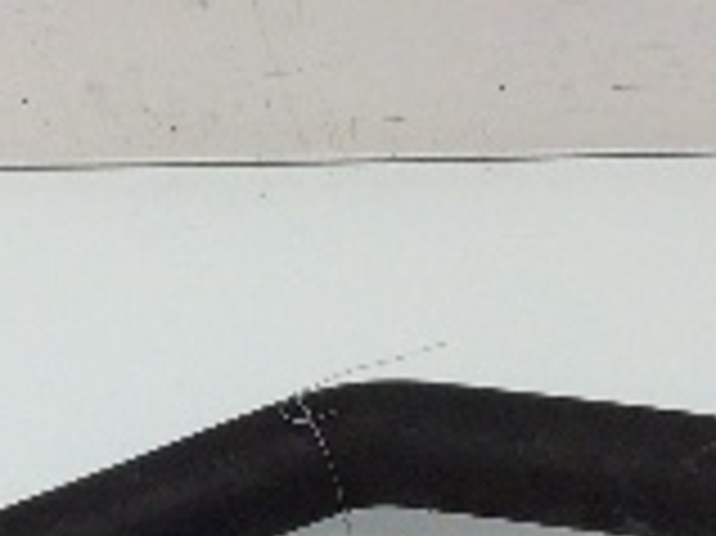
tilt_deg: -53.0
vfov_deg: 11.3
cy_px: 644
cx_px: 284
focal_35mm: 129
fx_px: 2666
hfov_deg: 15.3
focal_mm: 3.3
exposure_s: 1/120
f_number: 2.4
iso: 50
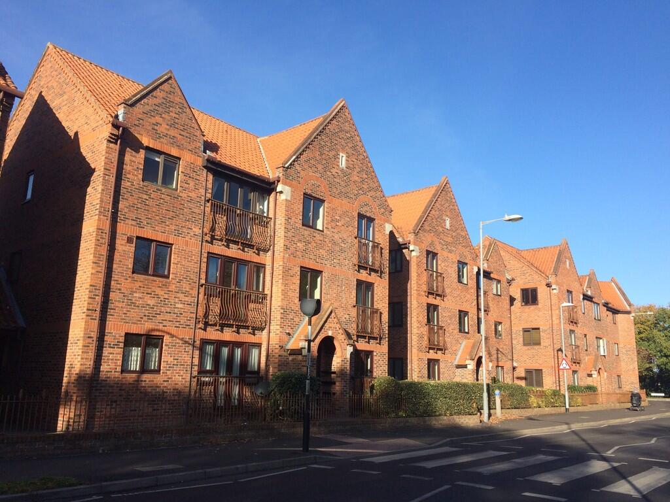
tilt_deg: +13.2
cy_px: 251
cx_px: 335
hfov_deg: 61.7
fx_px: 561
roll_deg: -0.3
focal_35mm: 29
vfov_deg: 48.2
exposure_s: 1/1208
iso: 32
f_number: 2.2
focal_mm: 4.15
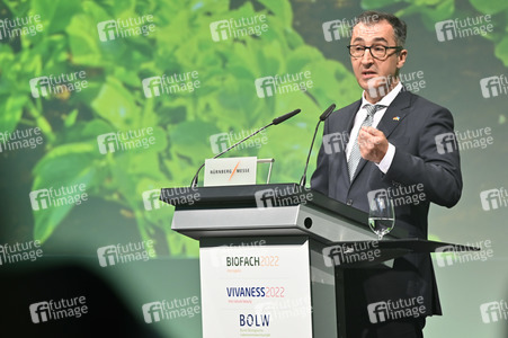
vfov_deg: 8.1
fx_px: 2397
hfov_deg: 12.1
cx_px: 254
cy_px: 169
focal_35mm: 170
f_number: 2.8
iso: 800
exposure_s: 1/250
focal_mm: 170
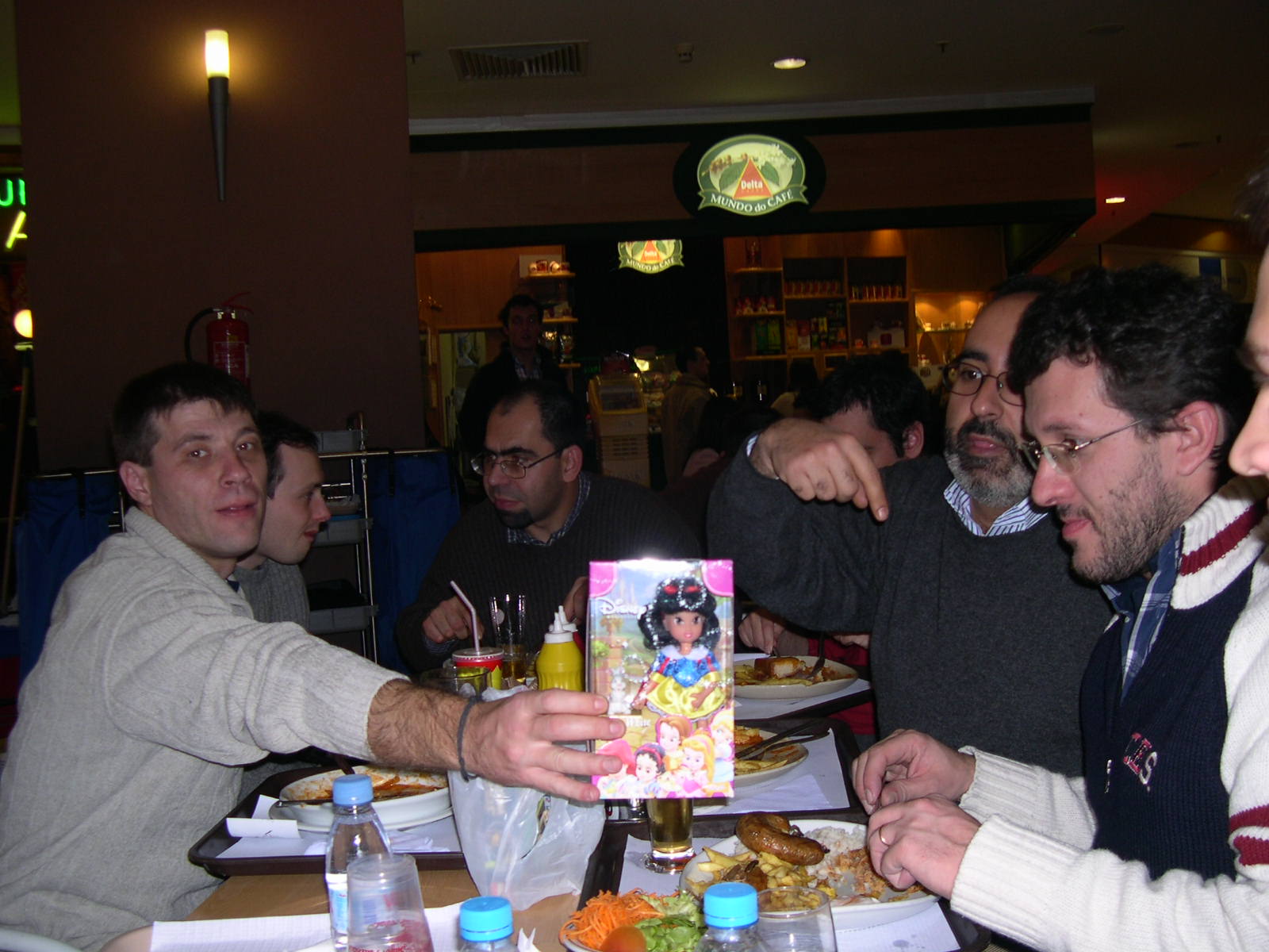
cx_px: 634
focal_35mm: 38
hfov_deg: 49.0
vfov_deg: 37.7
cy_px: 476
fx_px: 1393
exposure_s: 1/60
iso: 100
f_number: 2.8
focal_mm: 8
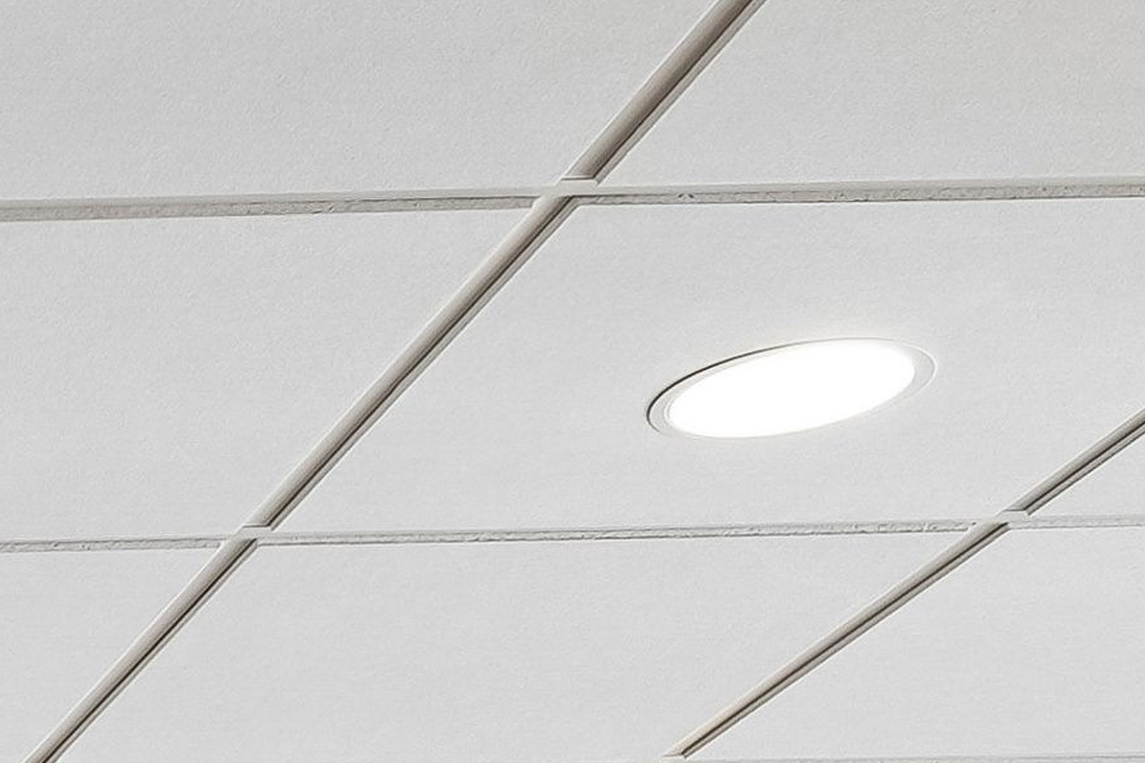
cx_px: -1602
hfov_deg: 12.6
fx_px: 4006
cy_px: 2220
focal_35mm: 126
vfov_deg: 9.0
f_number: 8
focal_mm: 16
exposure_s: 1/1.67
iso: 400
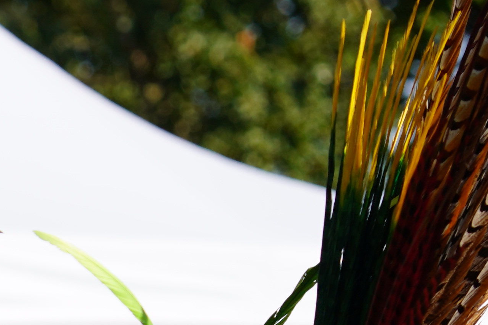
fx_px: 6654
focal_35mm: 491
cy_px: 695
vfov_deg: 2.8
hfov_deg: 4.1
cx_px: -617
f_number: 5.6
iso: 100
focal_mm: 105
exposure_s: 1/320
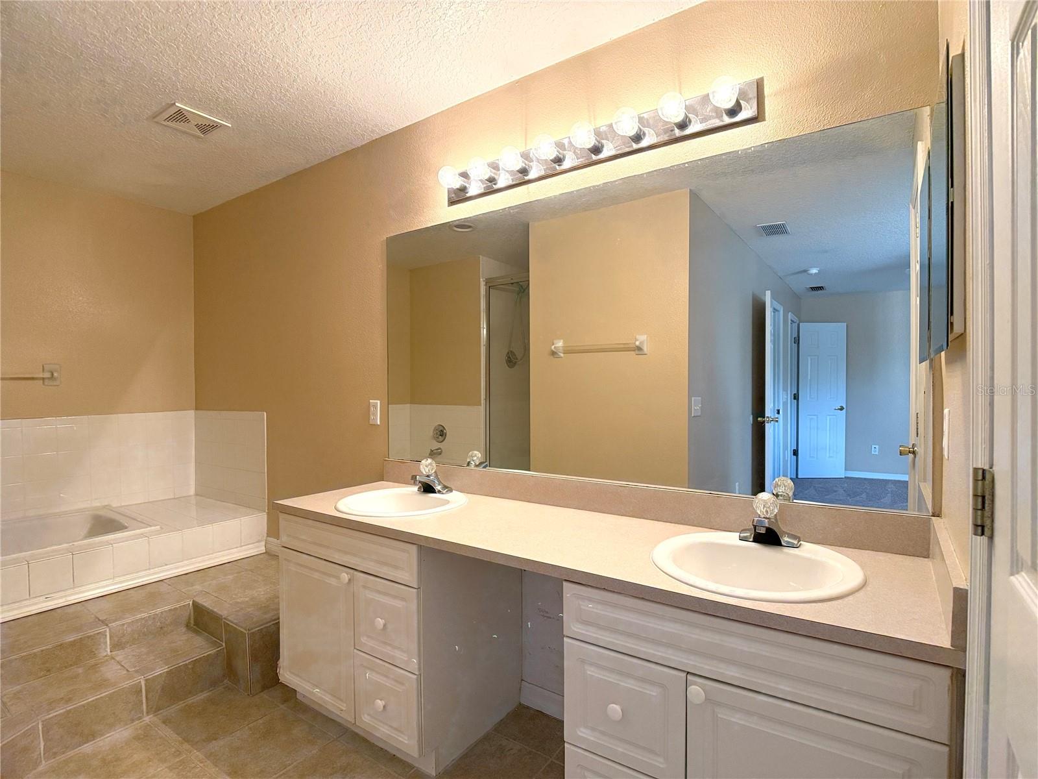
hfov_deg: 71.6
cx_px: 519
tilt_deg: -0.6
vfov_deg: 56.8
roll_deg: +0.1
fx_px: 720
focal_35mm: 24
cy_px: 390
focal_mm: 6.76
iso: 320
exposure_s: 1/120
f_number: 1.78
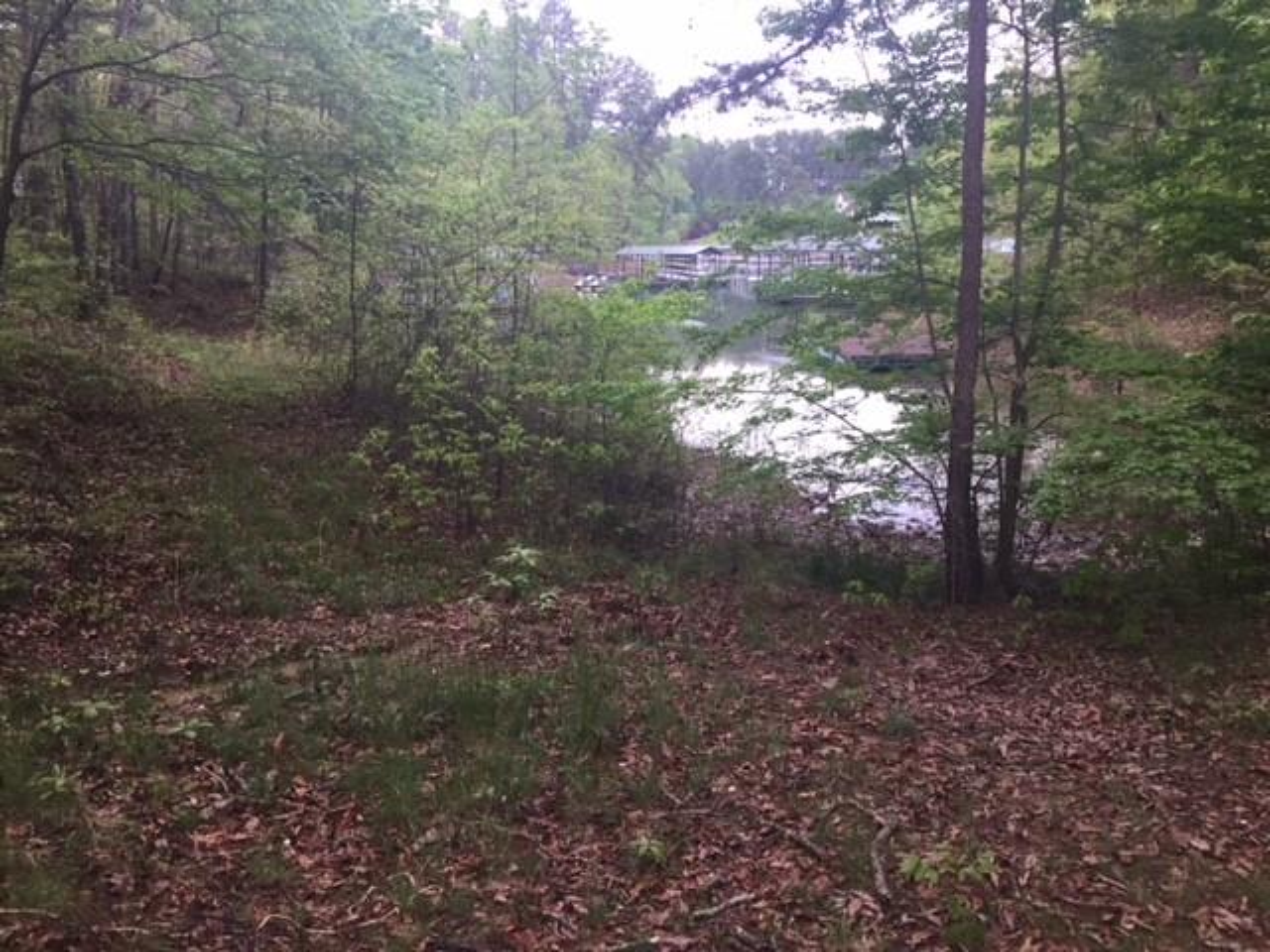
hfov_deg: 61.7
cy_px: 476
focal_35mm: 29
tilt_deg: -11.1
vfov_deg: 48.2
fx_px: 1064
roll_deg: -0.9
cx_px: 635
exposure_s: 1/40
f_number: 2.2
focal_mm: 4.15
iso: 32
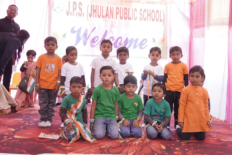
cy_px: 78
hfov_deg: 53.1
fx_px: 232
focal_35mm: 36
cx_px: 116
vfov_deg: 36.9
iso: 1000
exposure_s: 1/50
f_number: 4
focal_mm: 24
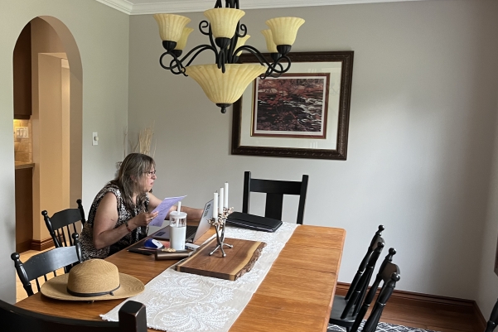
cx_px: 187
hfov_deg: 52.6
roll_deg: -2.4
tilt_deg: -7.2
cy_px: 182
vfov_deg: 36.9
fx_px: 498
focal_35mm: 36
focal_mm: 5.1
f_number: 1.6
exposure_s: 1/60
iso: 160
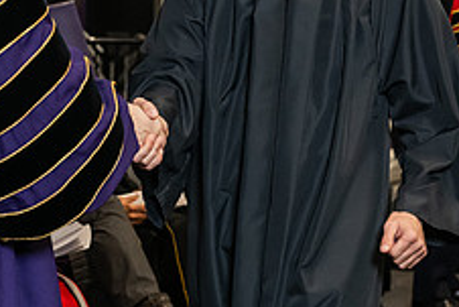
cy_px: -15
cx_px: 122
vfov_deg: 8.9
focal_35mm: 154
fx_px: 1965
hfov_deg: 13.3
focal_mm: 60
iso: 2500
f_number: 5
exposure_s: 1/200
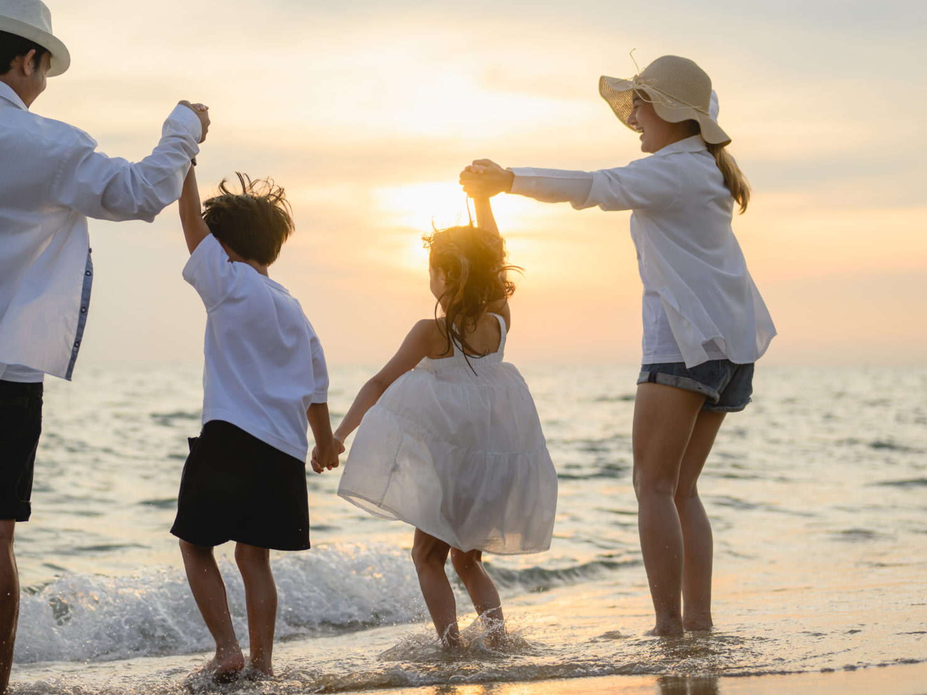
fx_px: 2223
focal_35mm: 83
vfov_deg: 17.8
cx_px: 347
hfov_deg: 23.5
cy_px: 338
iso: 64
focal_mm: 50
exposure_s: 1/800
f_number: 2.2
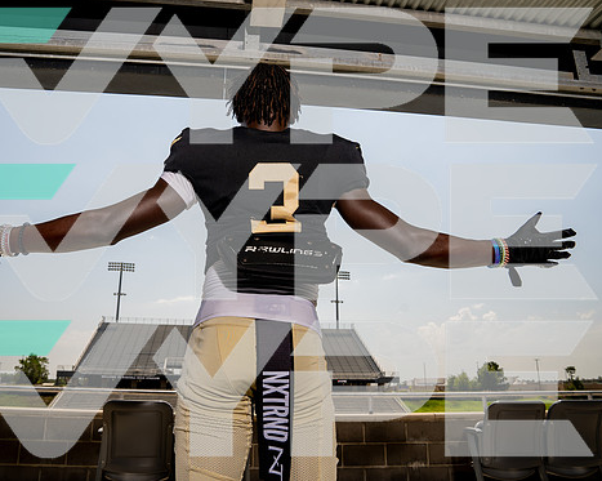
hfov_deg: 62.1
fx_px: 499
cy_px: 233
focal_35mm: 28
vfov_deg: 51.5
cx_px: 269
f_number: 7.1
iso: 100
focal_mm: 24
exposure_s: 1/250
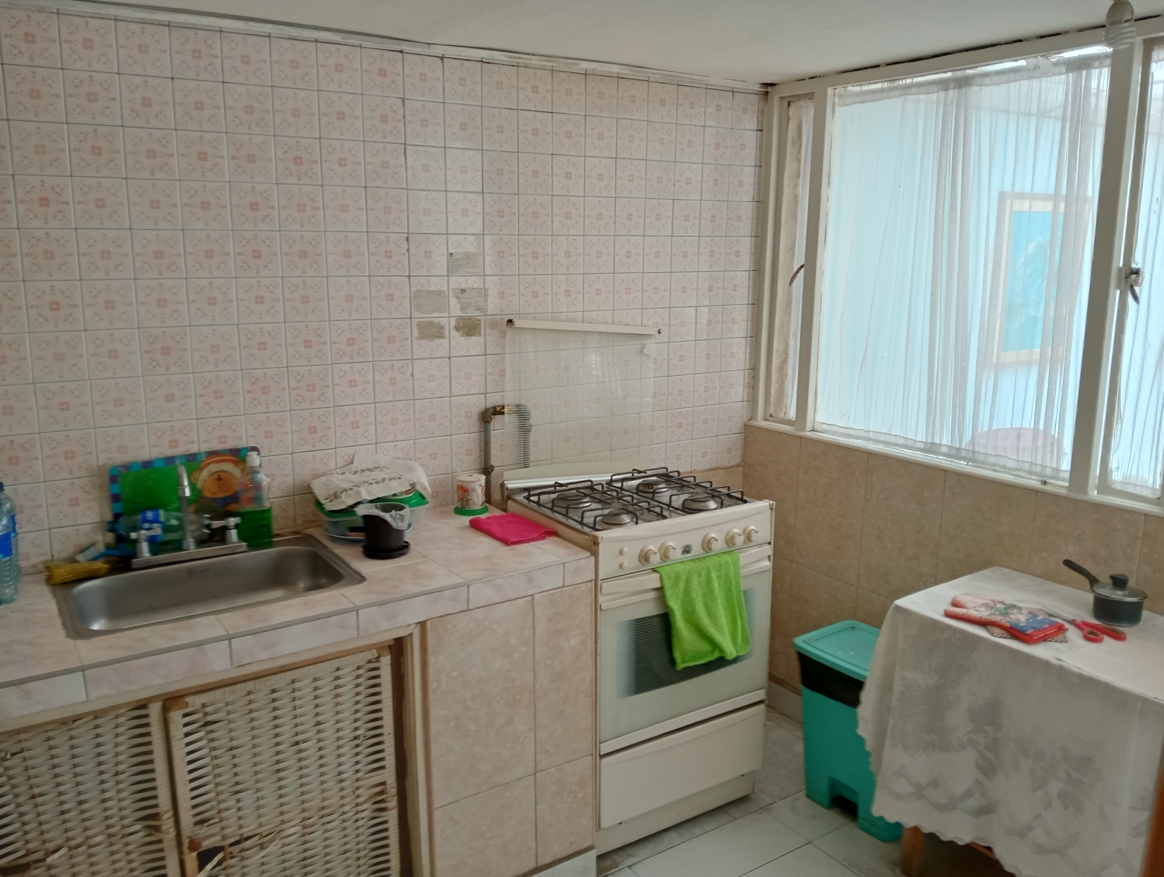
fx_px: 943
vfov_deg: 49.9
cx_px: 582
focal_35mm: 28
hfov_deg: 63.4
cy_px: 438
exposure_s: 1/175
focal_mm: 3.98
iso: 99
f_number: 1.8
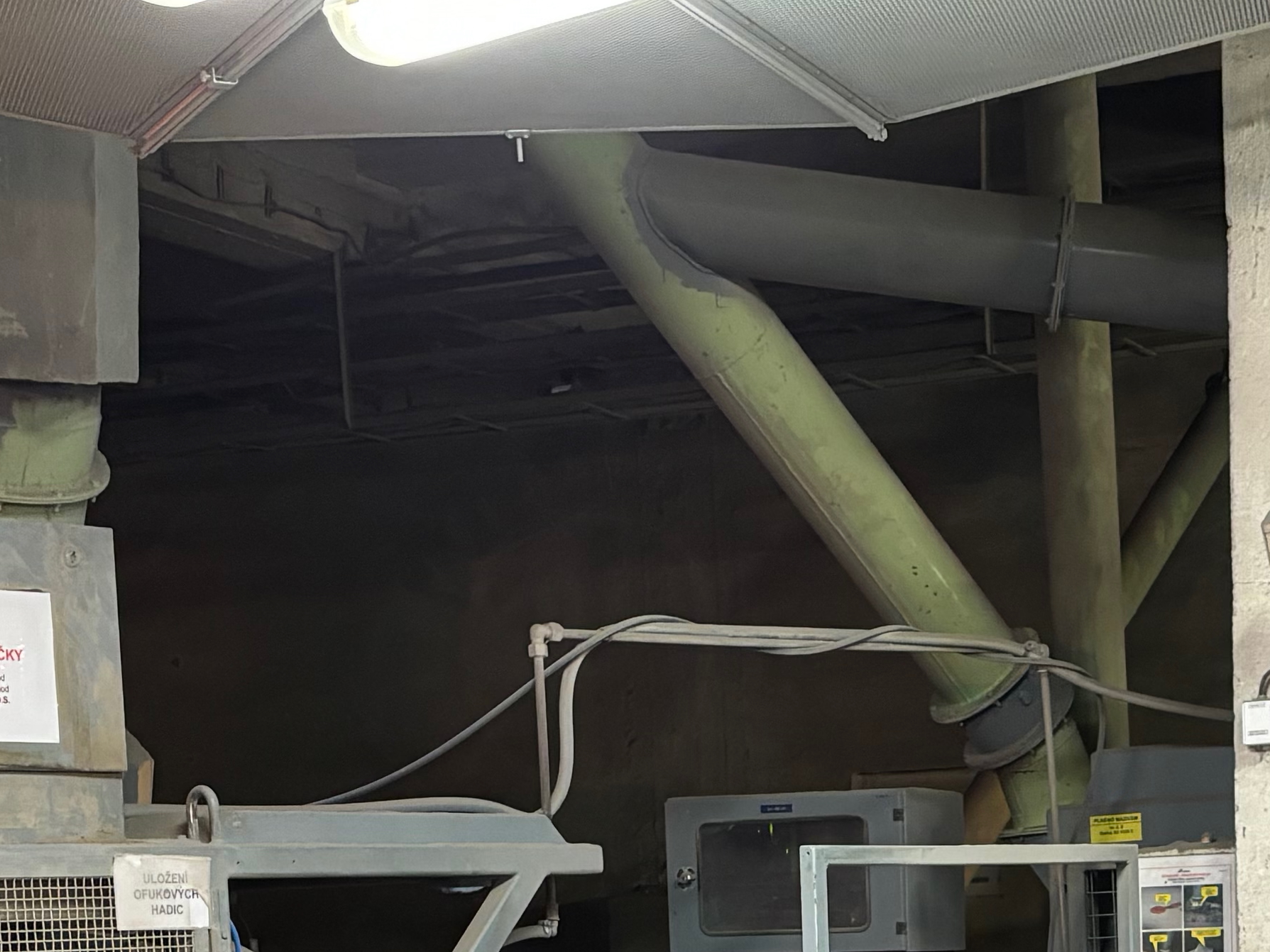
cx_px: 922
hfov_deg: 23.4
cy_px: 1223
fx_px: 3045
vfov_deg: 16.8
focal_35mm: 83
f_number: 1.6
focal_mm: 5.96
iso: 320
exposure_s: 1/50
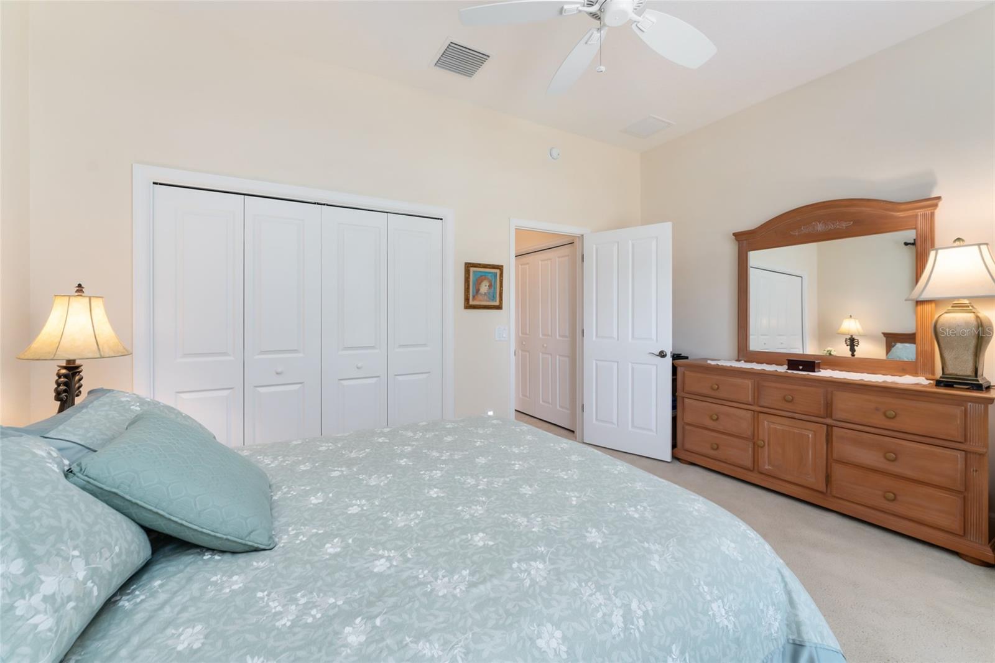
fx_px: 403
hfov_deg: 101.9
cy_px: 332
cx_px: 498
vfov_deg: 78.8
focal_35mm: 15
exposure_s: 1/8
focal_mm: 14.6
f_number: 7.1
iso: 400
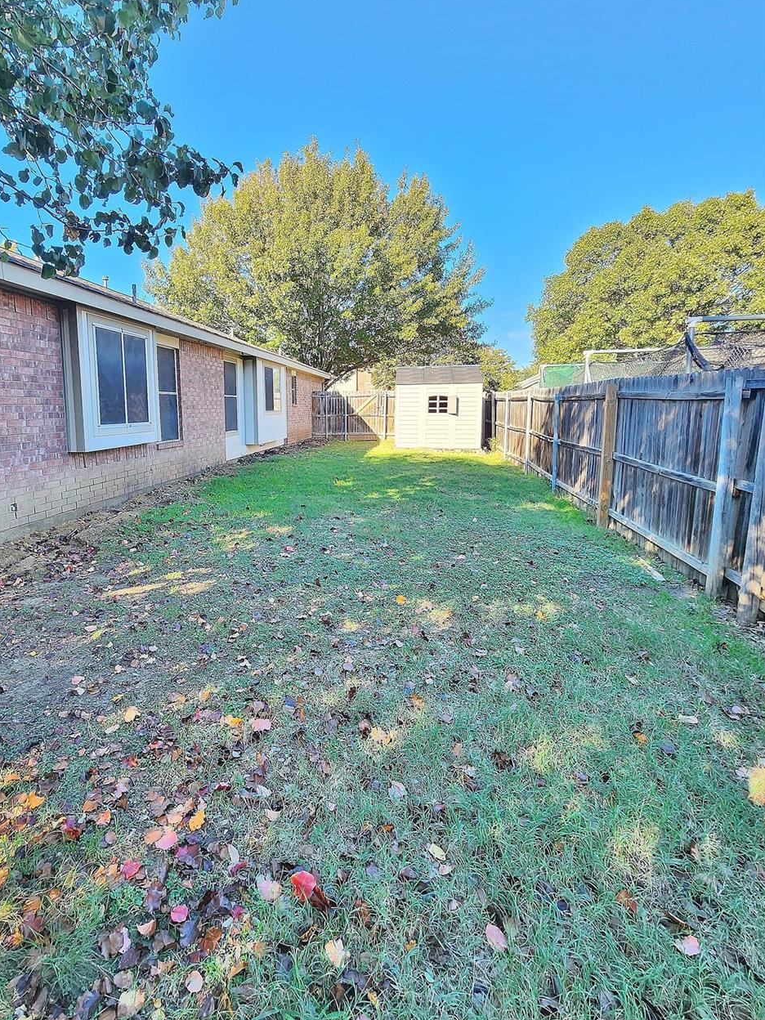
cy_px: 465
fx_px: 471
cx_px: 298
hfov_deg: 77.0
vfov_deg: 94.3
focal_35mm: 16
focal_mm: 2.2
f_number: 2.2
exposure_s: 1/310
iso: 50
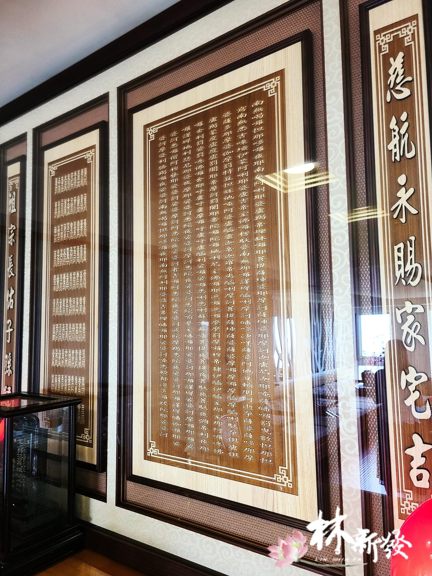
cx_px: 216
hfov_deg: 53.1
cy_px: 288
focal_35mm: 26
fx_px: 433
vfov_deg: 67.3
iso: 160
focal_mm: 5.4
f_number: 1.8
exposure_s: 1/59
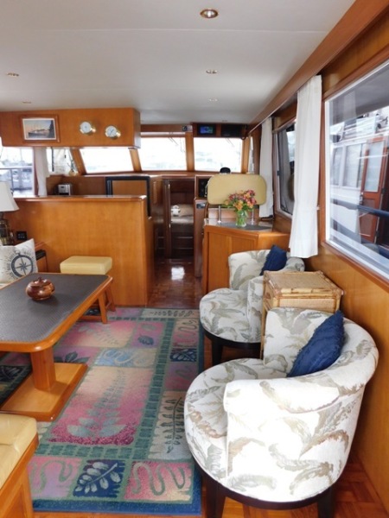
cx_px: 194
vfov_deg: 73.9
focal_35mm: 23
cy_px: 259
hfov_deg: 58.9
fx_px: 345
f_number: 3
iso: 200
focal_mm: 4
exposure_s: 1/30
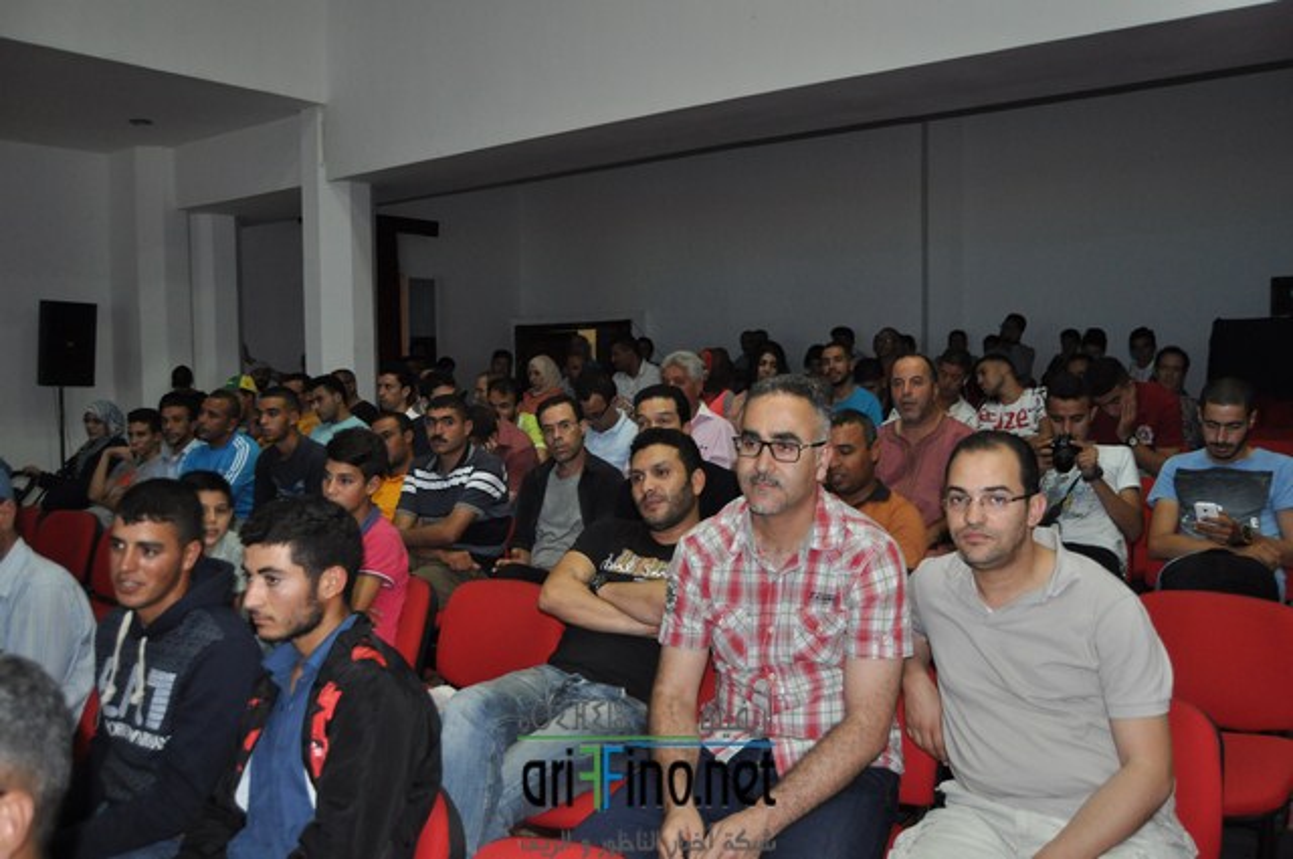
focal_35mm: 28
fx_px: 1022
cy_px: 430
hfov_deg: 64.6
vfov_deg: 45.6
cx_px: 646
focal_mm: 19
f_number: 3.5
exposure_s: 1/60
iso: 800
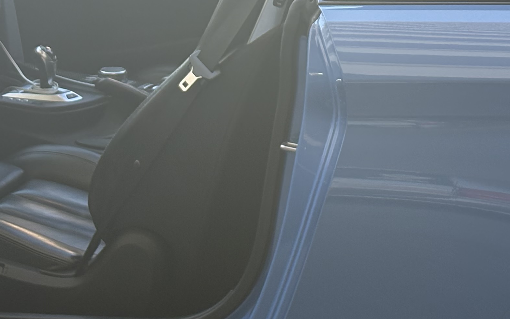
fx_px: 1974
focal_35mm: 142
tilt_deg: -9.0
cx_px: 458
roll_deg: -1.4
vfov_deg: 9.1
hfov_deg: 14.6
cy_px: -52
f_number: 1.6
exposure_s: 1/311
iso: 50
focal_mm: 5.96
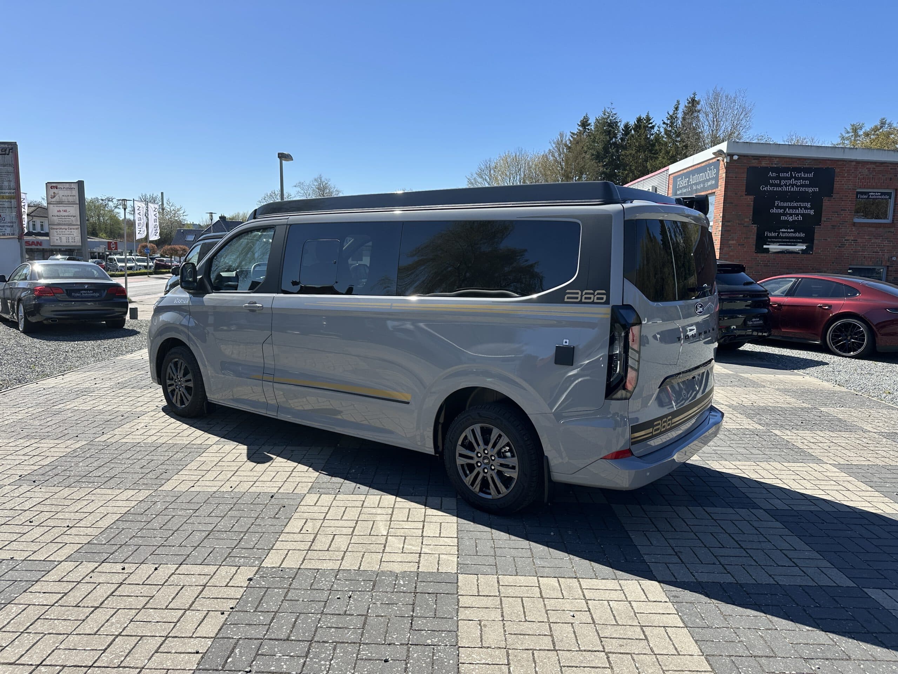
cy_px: 337
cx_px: 449
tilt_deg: -6.0
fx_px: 623
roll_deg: -1.3
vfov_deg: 56.8
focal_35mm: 24
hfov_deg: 71.6
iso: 80
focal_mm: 6.86
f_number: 1.78
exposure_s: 1/3861
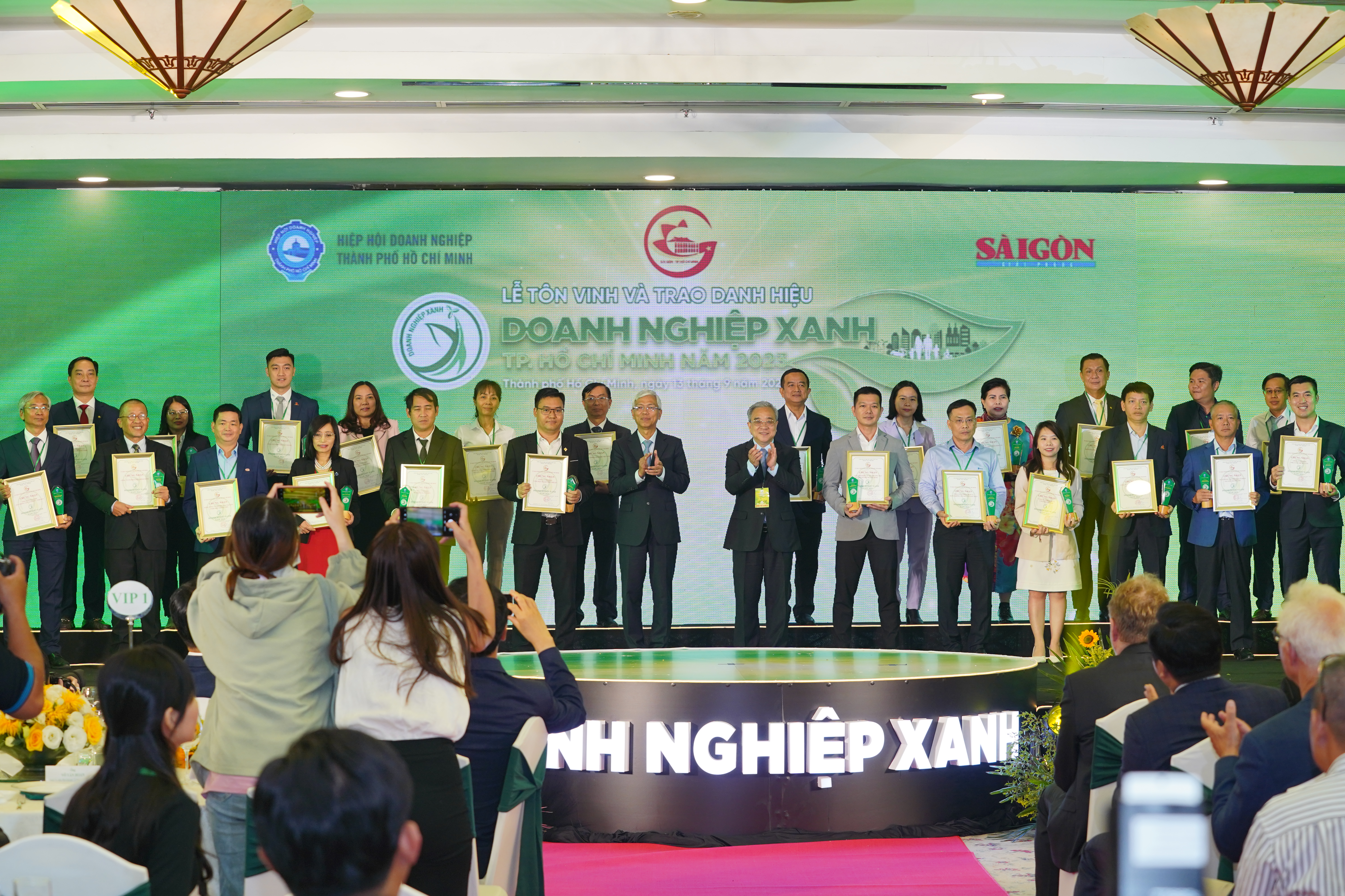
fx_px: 2615
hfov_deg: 28.8
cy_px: 448
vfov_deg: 19.5
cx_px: 672
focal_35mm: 70
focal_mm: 70
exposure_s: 1/200
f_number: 5
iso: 800
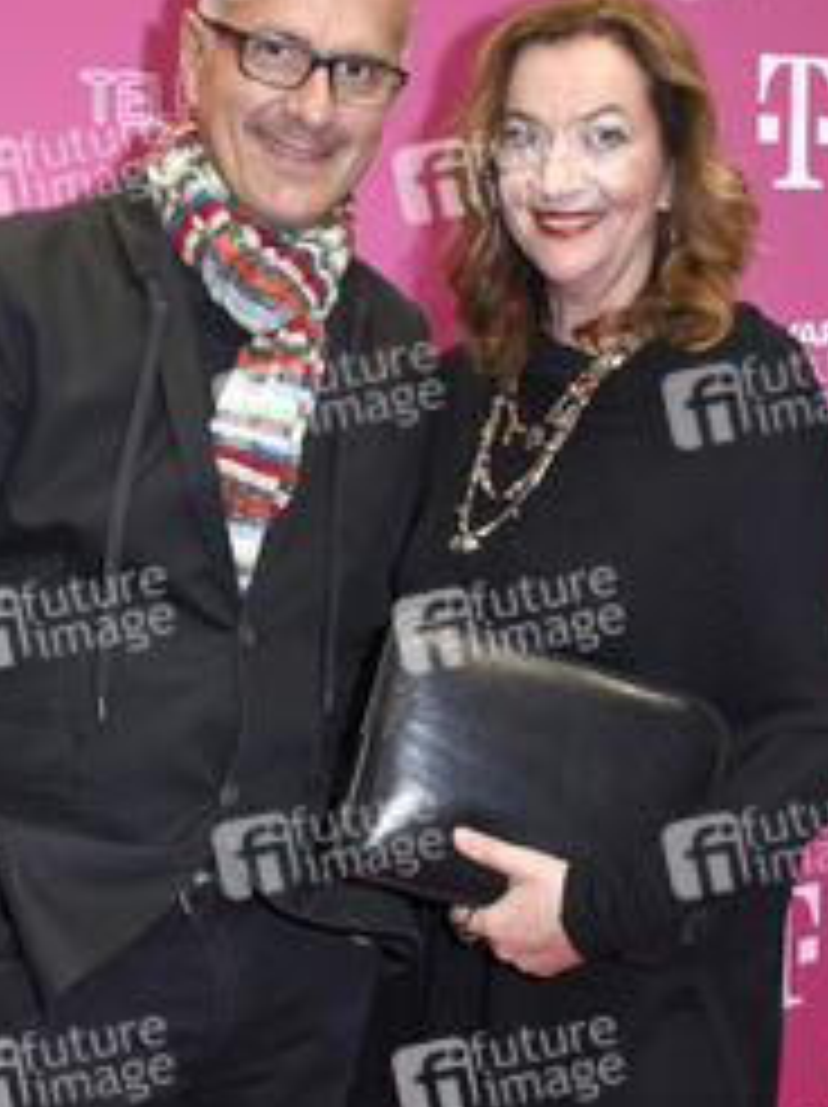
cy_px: 508
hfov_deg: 24.0
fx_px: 1945
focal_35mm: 61
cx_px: 389
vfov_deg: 31.8
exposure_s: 1/160
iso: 500
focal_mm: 23
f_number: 6.3
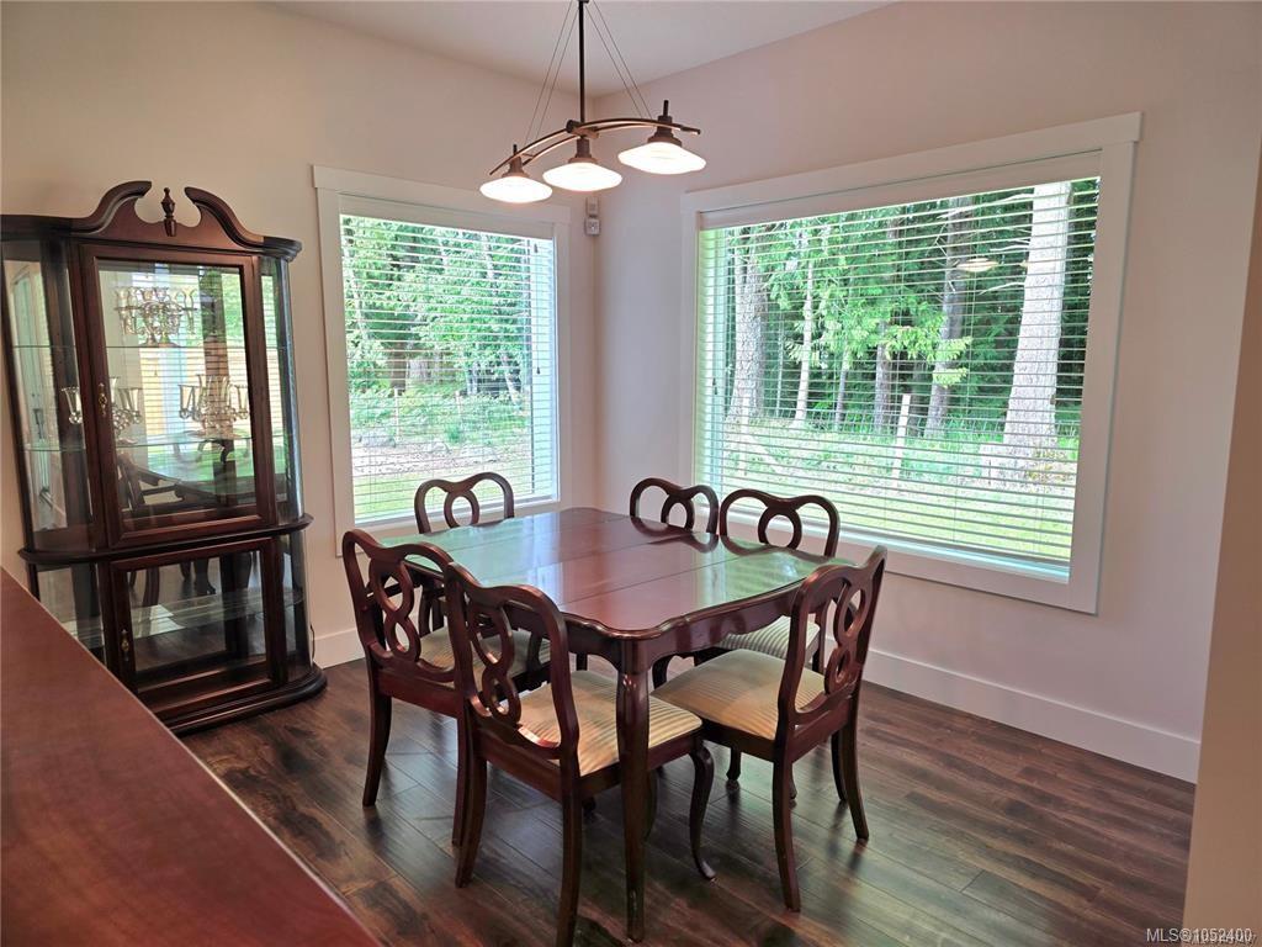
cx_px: 631
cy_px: 474
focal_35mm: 23
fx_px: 839
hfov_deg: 73.9
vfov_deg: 58.9
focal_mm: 6.3
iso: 64
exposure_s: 1/120
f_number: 1.7
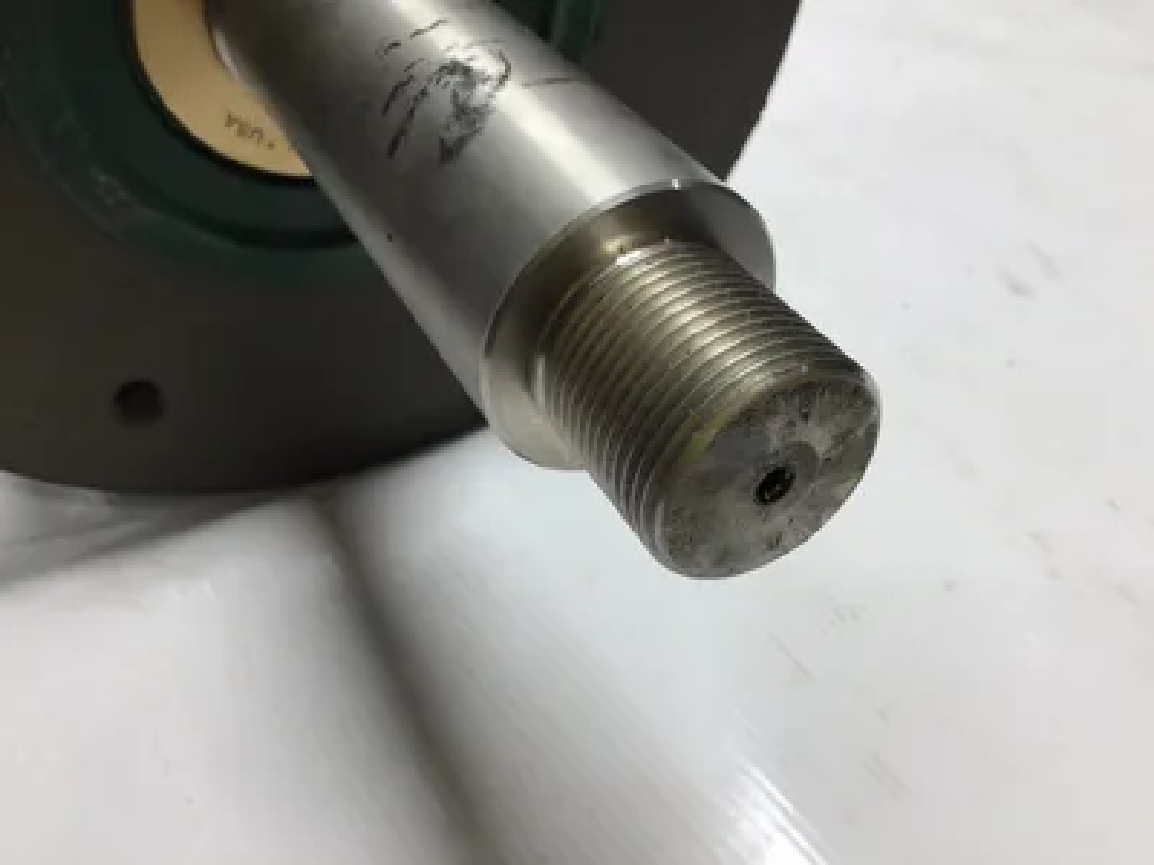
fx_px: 1033
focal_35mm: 31
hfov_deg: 58.4
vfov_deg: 45.4
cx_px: 577
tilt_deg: -48.2
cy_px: 432
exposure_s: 1/120
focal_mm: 3.3
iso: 25
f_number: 2.4
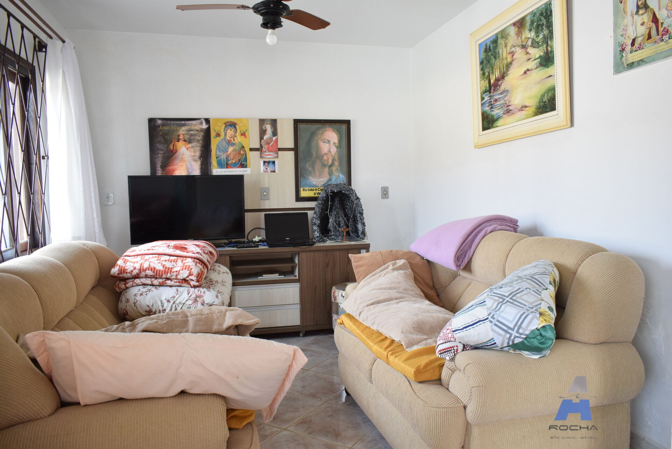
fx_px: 504
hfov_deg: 67.3
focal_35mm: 27
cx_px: 336
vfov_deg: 48.0
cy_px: 224
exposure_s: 1/60
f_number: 5
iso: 1400
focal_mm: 18
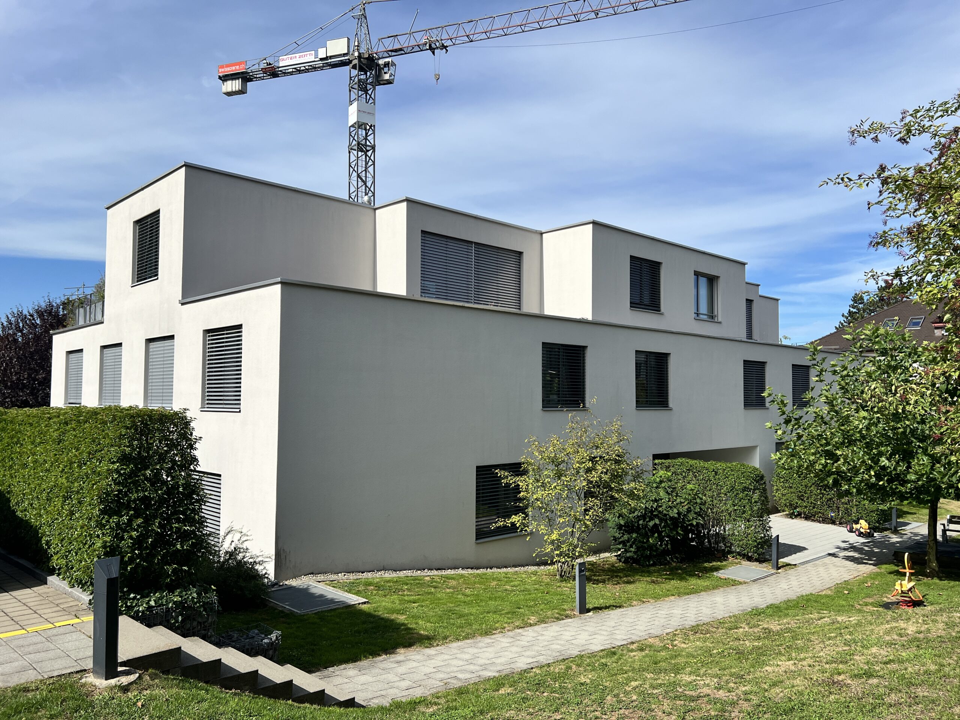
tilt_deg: +3.1
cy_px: 360
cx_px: 480
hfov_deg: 67.3
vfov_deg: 53.1
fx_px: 721
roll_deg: +0.3
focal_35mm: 26
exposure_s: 1/5587
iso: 50
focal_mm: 5.7
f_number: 1.5
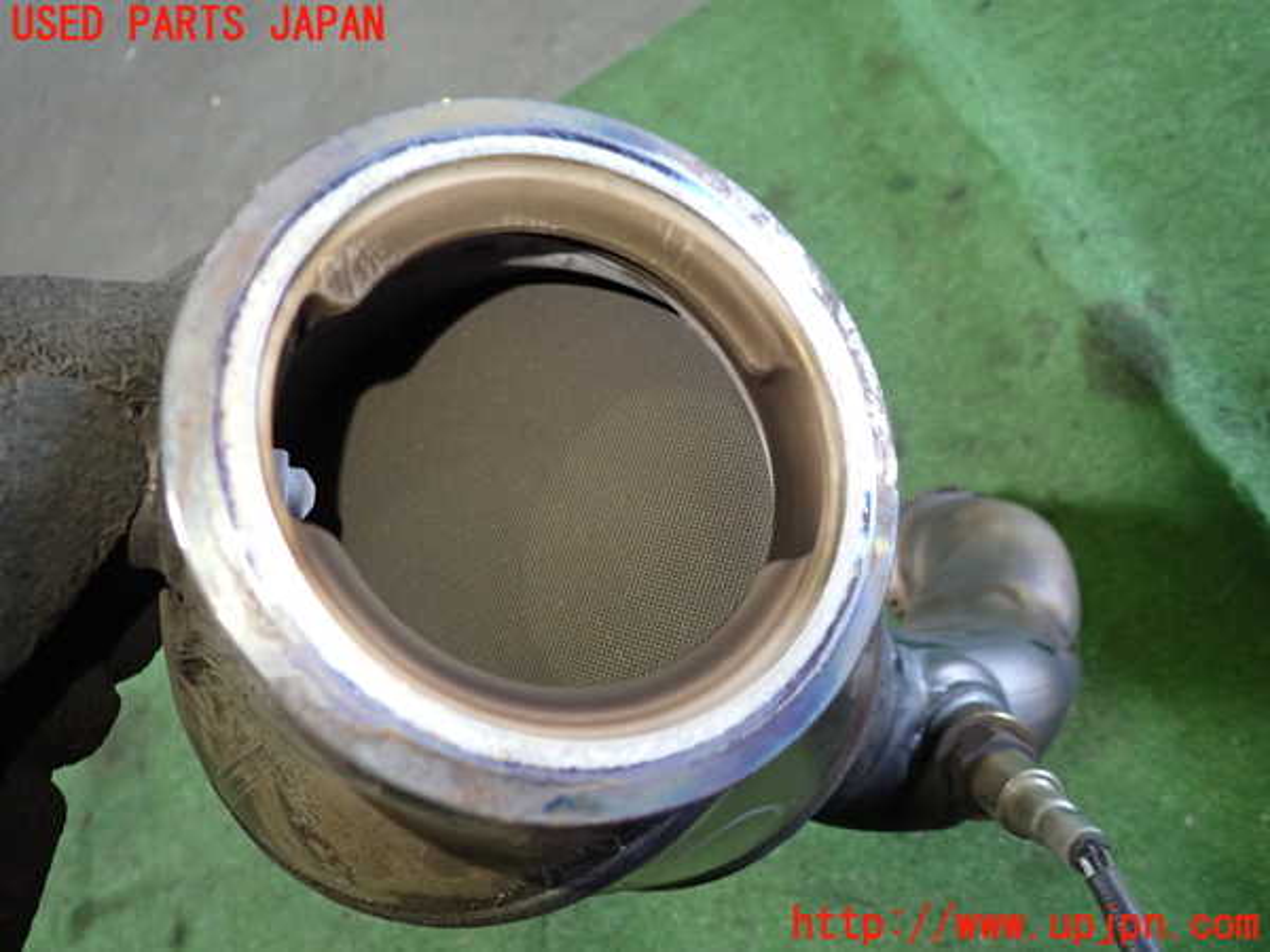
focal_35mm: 25
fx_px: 917
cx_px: 635
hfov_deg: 69.4
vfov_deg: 54.9
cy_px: 476
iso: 250
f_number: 2
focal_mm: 4.5
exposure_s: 1/30
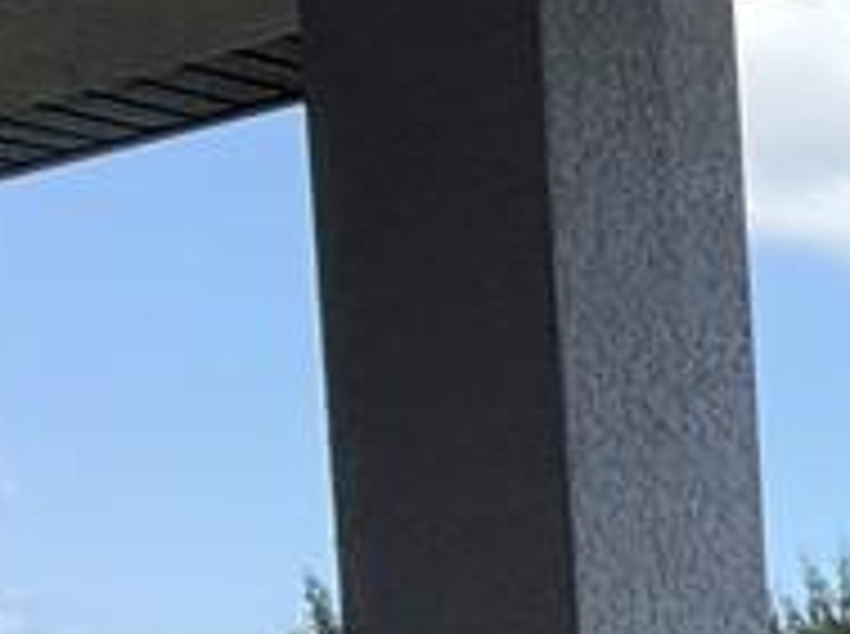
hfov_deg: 14.9
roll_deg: +2.1
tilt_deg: -0.9
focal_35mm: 76
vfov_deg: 18.1
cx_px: 2055
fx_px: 1863
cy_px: 805
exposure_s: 1/770
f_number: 2.2
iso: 32
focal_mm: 2.22
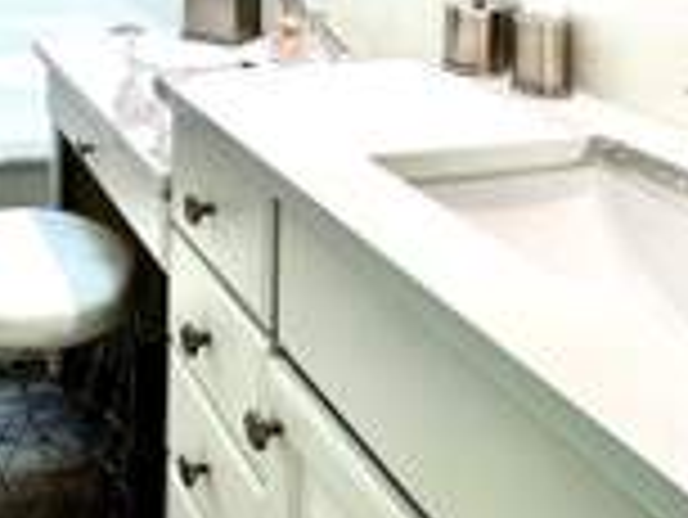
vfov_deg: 27.8
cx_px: 63
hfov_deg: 39.6
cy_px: -140
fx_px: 875
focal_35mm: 44
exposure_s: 1/120
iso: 50
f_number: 2.2
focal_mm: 2.22
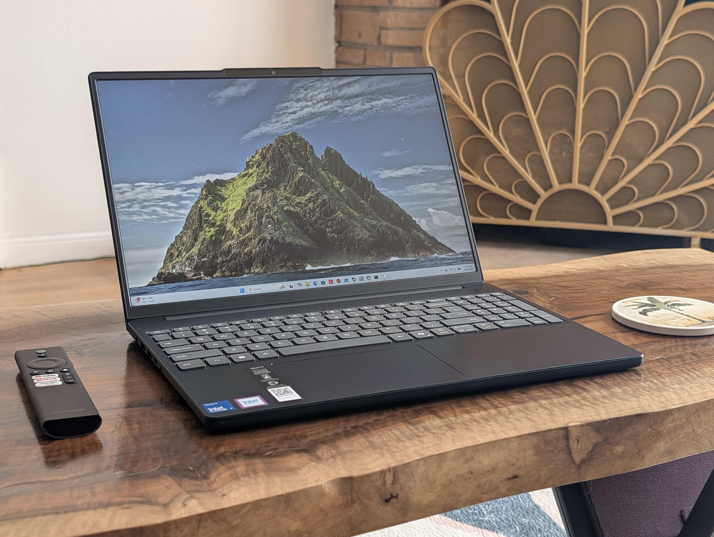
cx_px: 357
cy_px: 268
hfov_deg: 38.9
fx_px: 1012
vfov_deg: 29.7
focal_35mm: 49
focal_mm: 6.9
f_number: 1.68
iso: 20
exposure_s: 1/51
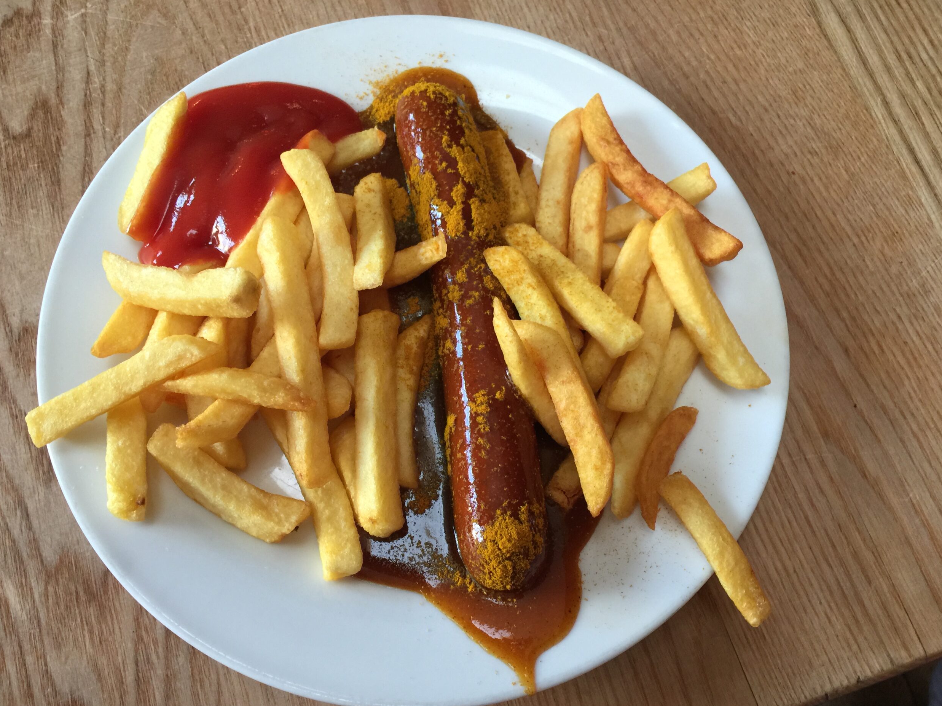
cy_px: 358
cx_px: 468
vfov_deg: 46.8
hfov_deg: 60.0
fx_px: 816
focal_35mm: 30
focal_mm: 4.15
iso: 50
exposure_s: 1/30
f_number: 2.2
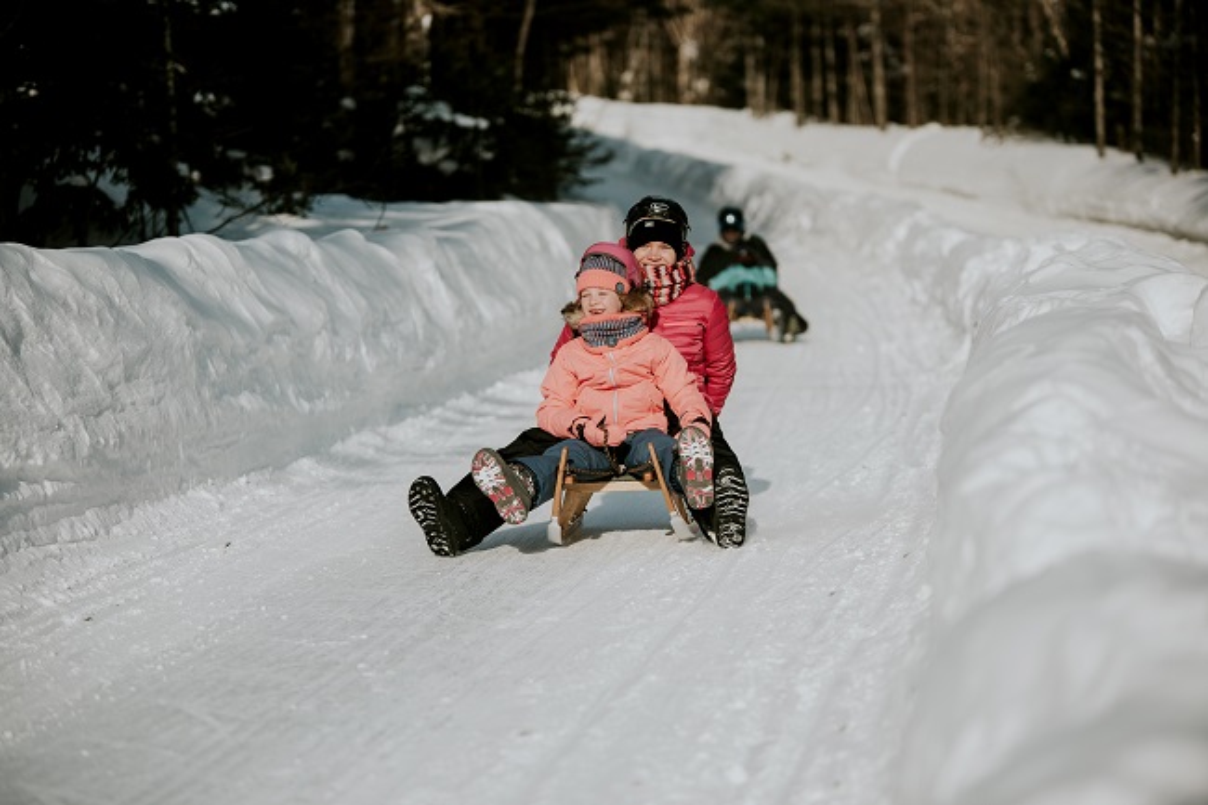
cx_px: 604
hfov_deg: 18.3
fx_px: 3757
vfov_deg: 12.2
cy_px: 402
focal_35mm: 112
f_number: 2.8
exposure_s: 1/4000
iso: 100
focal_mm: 112
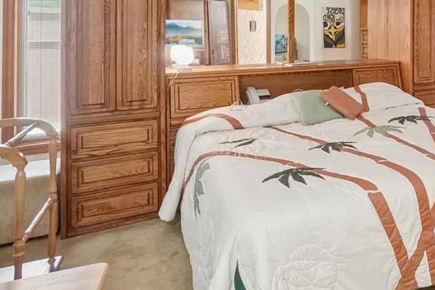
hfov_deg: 48.0
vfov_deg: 37.7
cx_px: 428
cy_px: 36
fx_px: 399
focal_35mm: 33
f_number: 8
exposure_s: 1/30
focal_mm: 10
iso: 6400
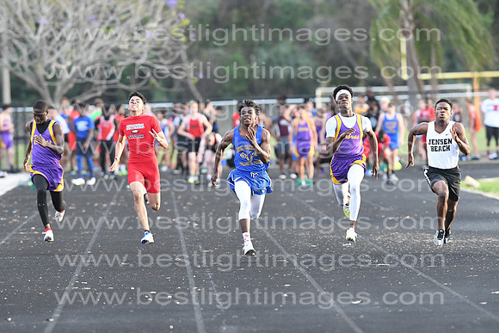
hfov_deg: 4.6
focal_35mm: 450
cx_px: 250
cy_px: 166
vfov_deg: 3.1
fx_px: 6239
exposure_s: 1/1600
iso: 3200
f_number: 4
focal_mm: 300
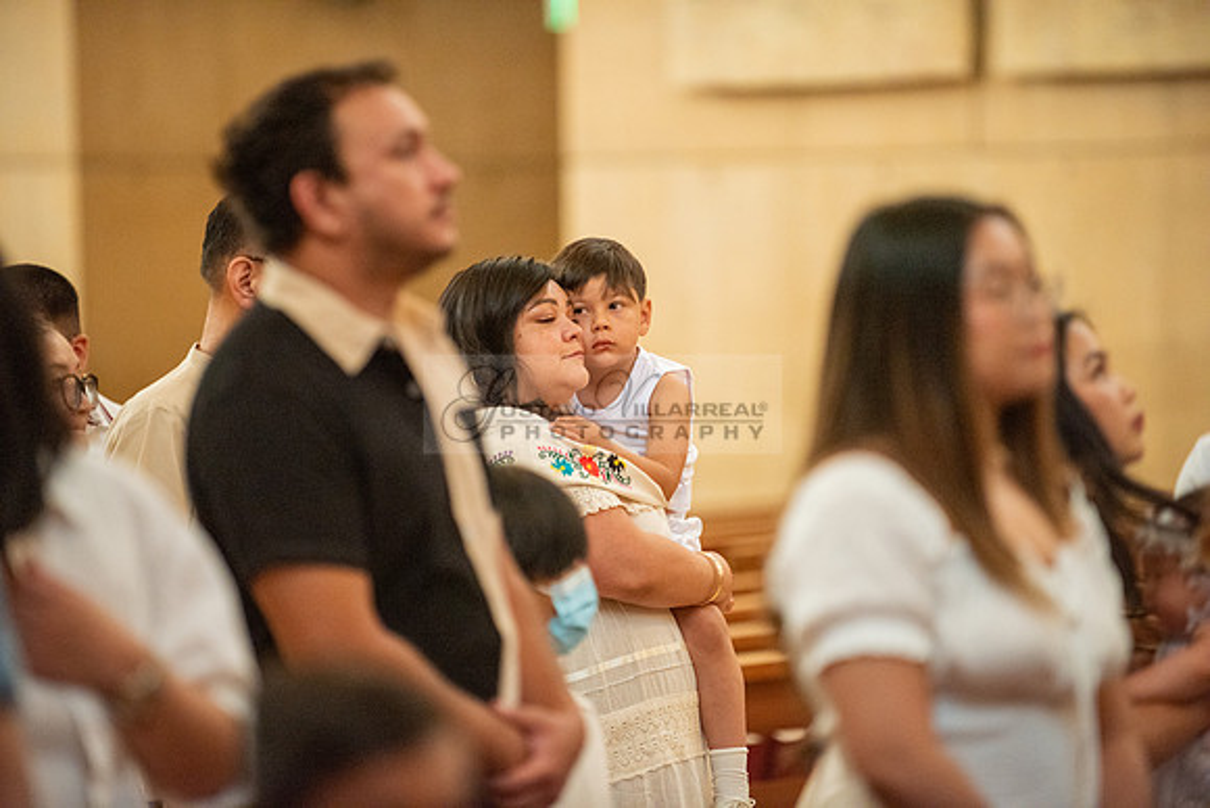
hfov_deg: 10.3
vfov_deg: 6.9
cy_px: 404
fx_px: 6723
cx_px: 605
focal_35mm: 200
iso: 2000
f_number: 2.8
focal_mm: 200
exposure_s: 1/160
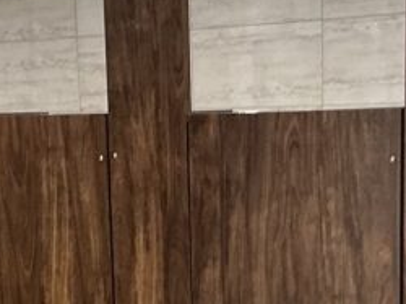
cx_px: 208
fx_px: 1394
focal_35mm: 119
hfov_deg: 16.6
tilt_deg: -10.2
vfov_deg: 12.1
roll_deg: +1.6
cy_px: 369
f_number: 1.8
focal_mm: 3
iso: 80
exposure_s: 1/60
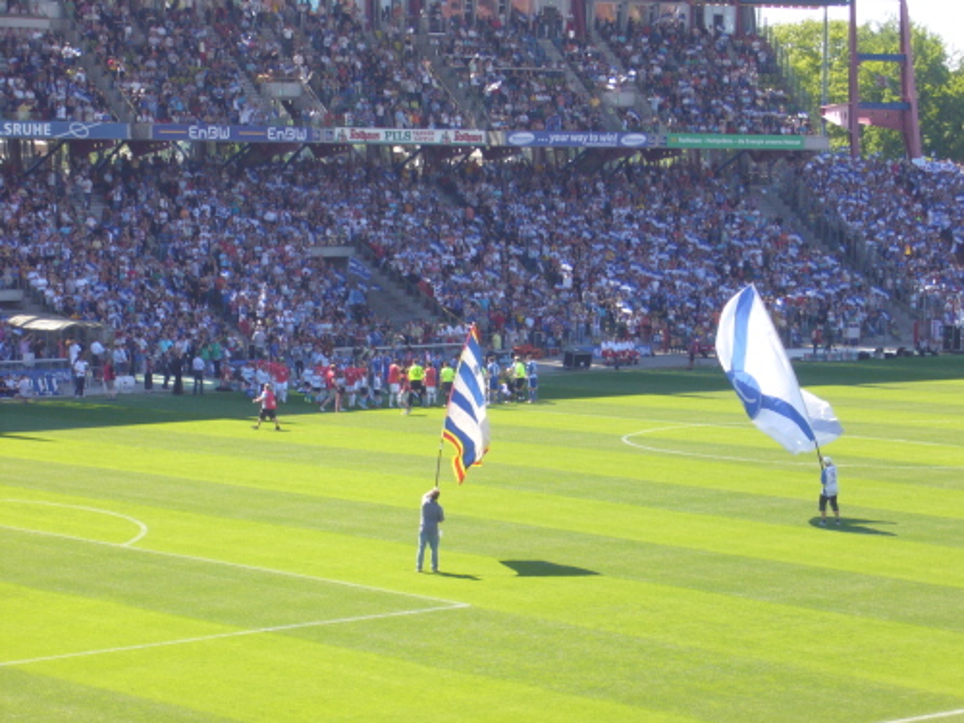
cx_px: 482
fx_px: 2924
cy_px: 362
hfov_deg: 18.7
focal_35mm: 105
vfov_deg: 14.1
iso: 80
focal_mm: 17.4
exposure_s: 1/100
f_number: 5
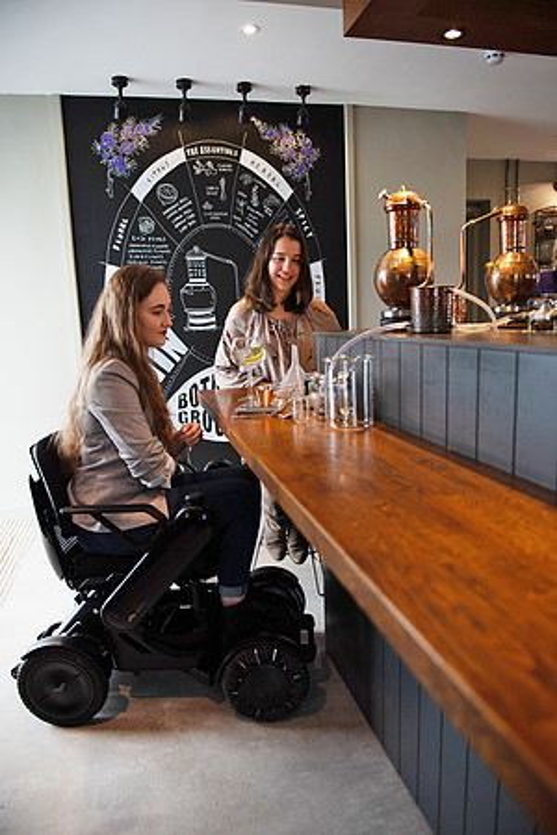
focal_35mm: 24
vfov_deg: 73.7
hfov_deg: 53.1
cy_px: 418
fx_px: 557
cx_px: 278
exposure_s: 1/250
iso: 400
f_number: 2.8
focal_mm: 24
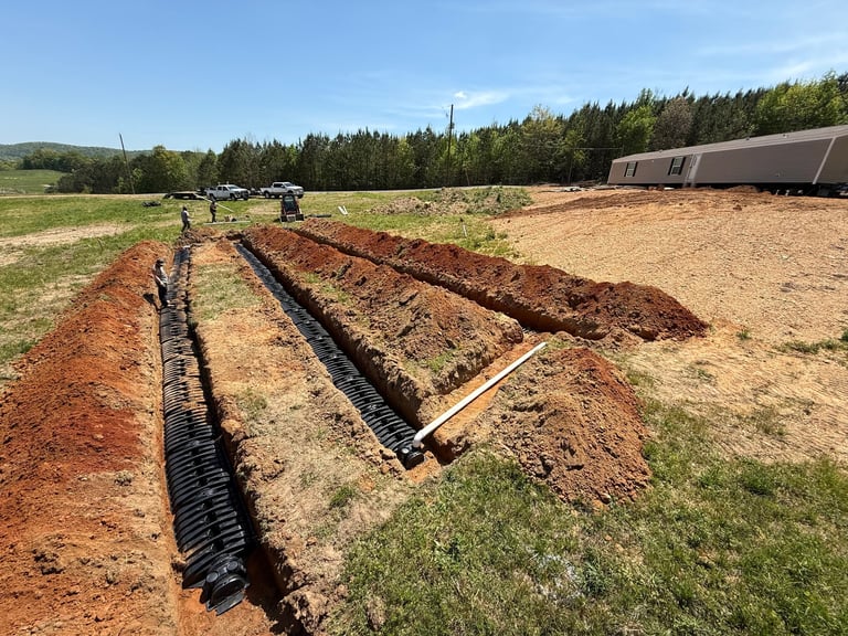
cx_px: 424
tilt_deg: -22.2
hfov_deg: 102.1
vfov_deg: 85.7
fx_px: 343
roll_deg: -3.5
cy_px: 318
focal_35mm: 14
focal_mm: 2.22
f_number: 2.2
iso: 50
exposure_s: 1/1368
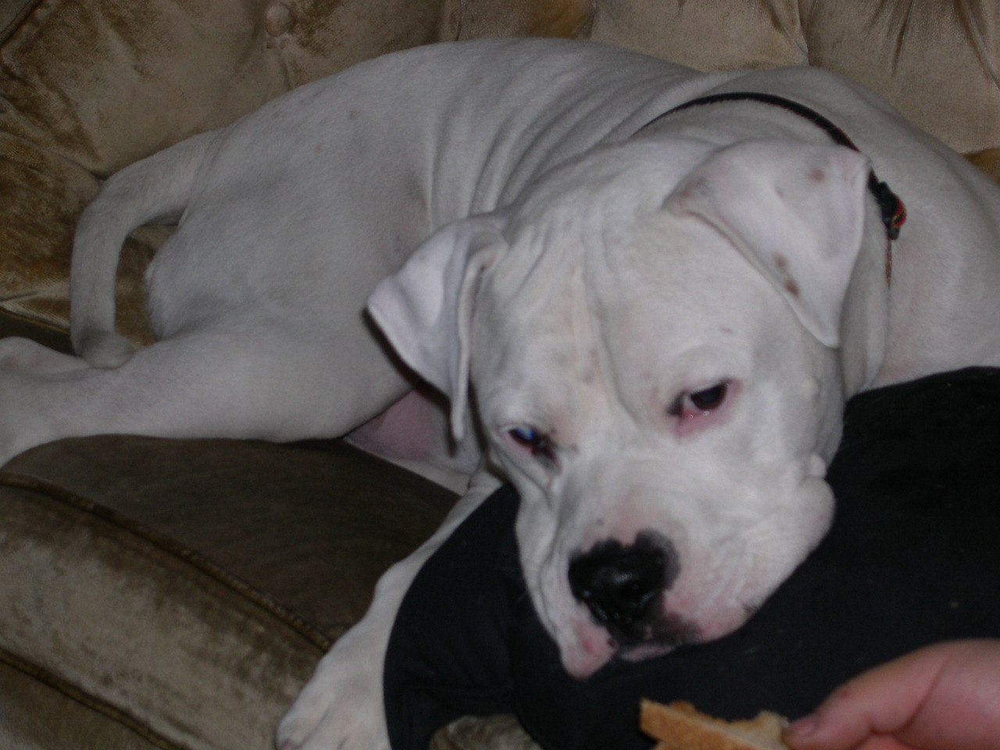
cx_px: 500
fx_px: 3293
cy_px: 375
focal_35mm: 114
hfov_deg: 17.3
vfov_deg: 13.0
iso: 100
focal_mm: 24
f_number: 4.9
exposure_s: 1/60
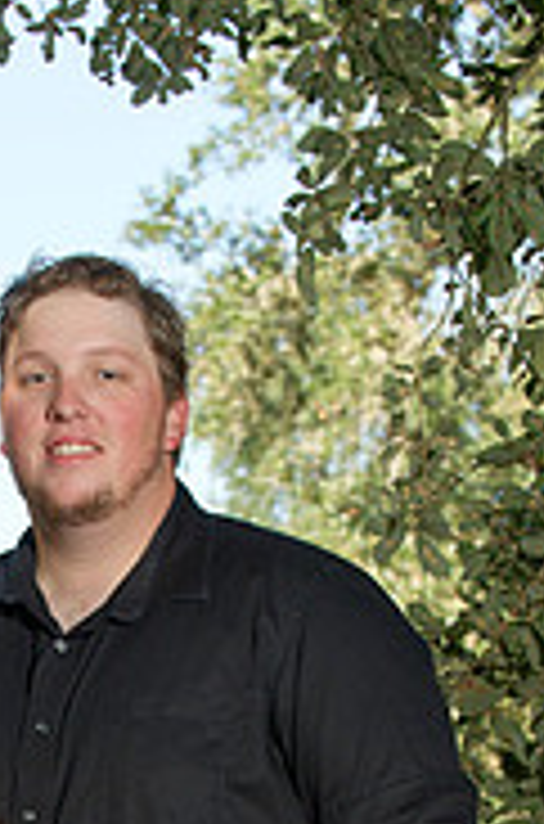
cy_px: 982
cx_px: -92
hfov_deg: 6.9
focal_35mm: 197
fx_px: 4491
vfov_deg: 10.3
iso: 200
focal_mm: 80
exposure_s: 1/160
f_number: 6.3
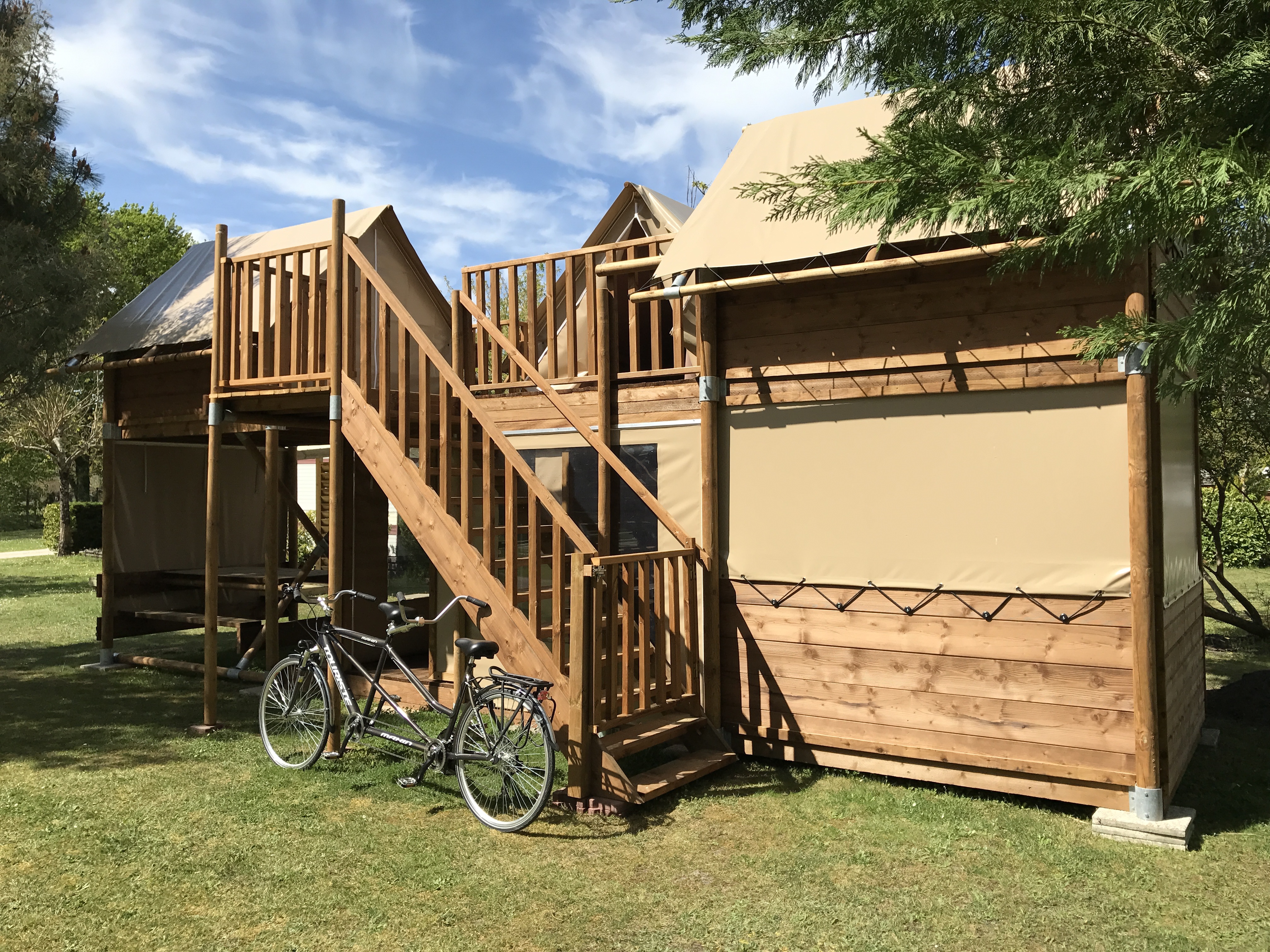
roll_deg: +0.0
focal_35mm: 28
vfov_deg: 49.7
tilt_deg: +1.9
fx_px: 1027
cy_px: 476
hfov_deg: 63.4
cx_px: 635
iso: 20
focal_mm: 3.99
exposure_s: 1/2283
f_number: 1.8
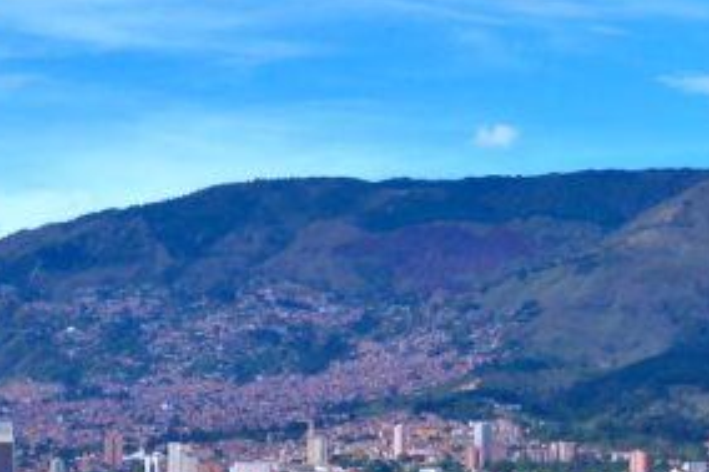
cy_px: 494
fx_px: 2165
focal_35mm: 110
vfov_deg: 12.3
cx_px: 404
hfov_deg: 18.6
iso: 400
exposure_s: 1/400
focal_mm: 26
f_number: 11
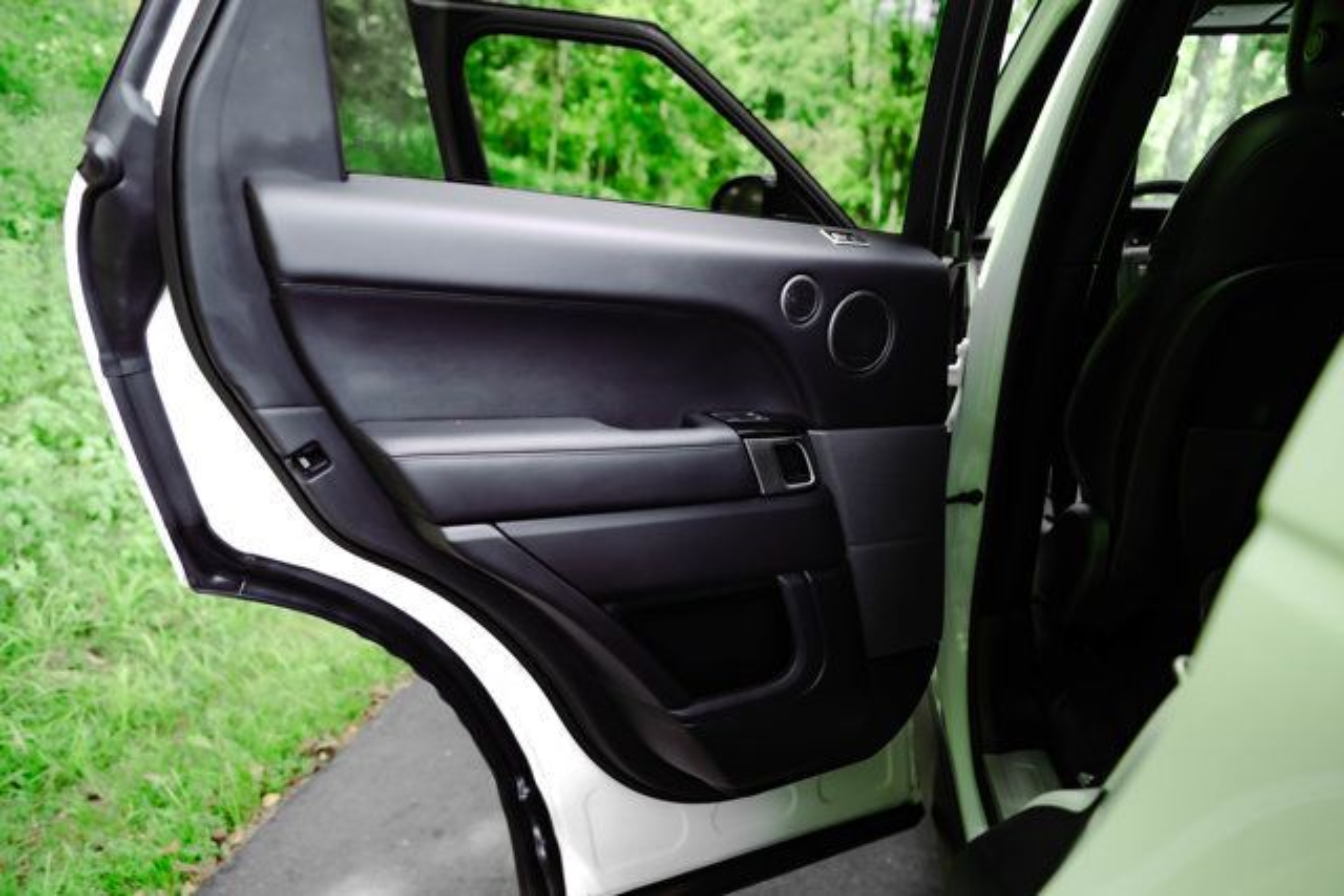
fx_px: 896
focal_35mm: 24
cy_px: 448
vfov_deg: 53.2
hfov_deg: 73.7
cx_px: 672
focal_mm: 24
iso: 500
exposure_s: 1/400
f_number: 2.8
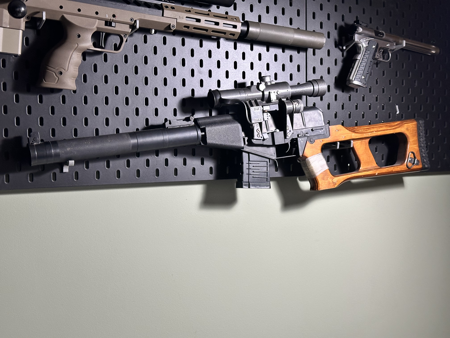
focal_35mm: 48
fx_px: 624
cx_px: 225
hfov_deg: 39.7
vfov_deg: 30.3
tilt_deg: -2.0
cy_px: 169
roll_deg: +1.1
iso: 200
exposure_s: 1/50
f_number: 1.78
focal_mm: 6.86
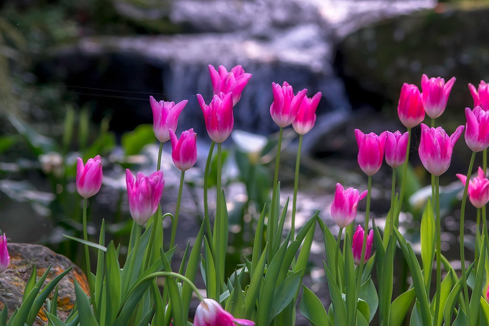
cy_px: 94
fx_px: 2187
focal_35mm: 161
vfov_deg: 8.5
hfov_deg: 12.7
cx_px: 355
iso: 320
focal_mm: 105
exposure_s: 1/500
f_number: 5.6
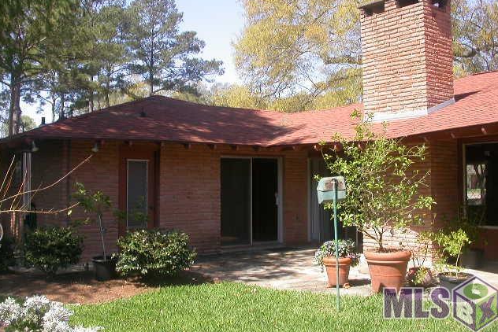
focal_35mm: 40
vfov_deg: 33.4
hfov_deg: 48.4
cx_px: 248
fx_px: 554
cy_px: 145
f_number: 5.3
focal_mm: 7.85
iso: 100
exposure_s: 1/203
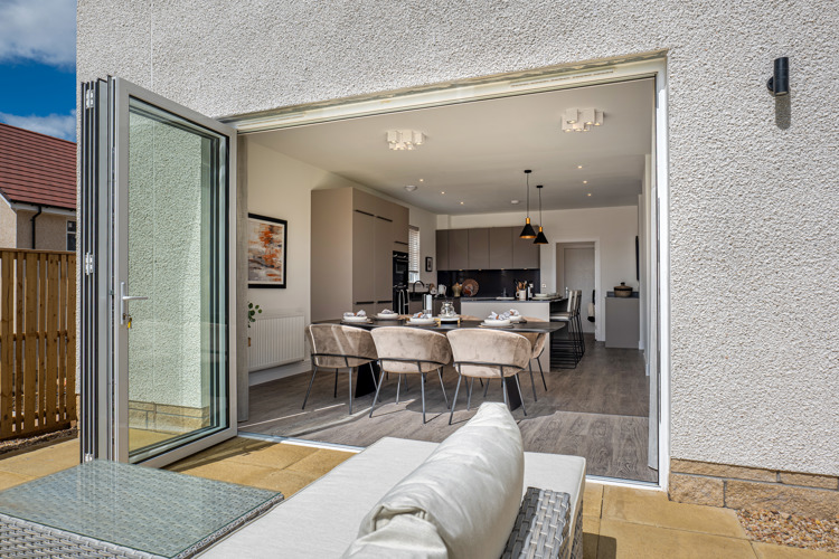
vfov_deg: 61.9
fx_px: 466
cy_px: 280
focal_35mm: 20
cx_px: 420
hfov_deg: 84.0
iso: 50
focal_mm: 20
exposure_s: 1/1250
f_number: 8
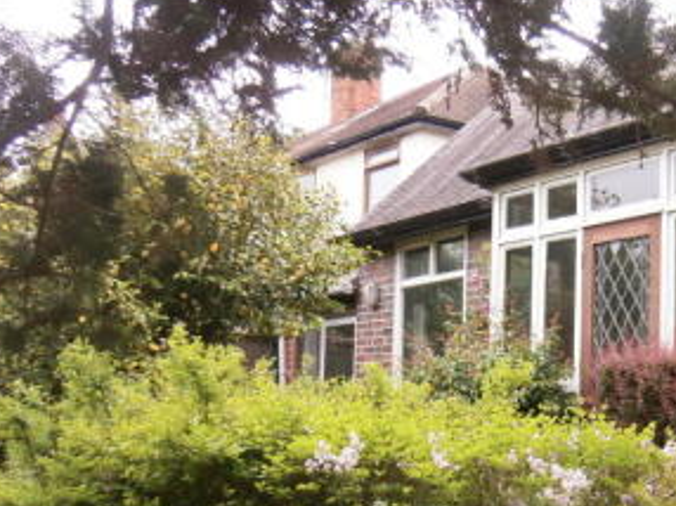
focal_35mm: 53
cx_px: 538
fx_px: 1034
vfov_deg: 27.2
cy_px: 370
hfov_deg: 35.1
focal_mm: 4.7
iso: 80
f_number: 2.8
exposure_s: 1/50
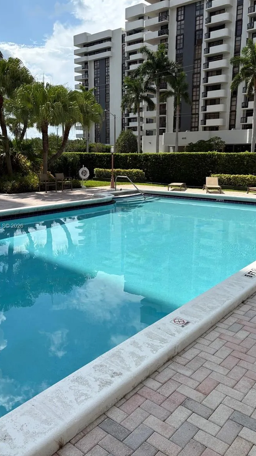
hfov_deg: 40.2
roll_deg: -0.3
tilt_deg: -10.9
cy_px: 226
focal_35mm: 29
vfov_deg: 66.1
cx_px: 126
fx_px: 350
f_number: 1.6
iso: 50
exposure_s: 1/3623
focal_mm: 5.96
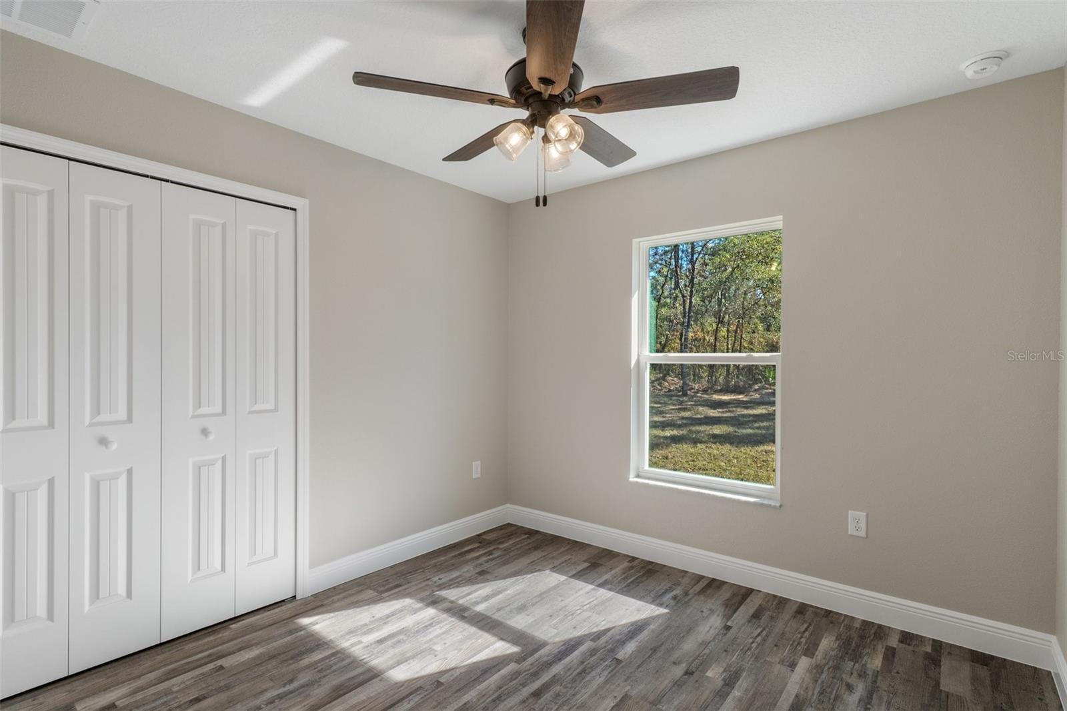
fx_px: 489
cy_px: 356
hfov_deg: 95.0
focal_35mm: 16
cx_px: 534
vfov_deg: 72.0
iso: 320
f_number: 8
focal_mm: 11
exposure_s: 1/10
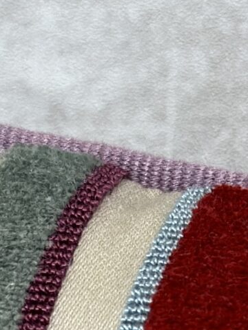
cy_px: 721
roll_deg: +1.1
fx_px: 2445
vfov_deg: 7.4
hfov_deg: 5.8
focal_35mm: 256
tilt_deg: -17.9
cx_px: 198
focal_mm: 6.86
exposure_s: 1/227
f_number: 1.78
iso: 80
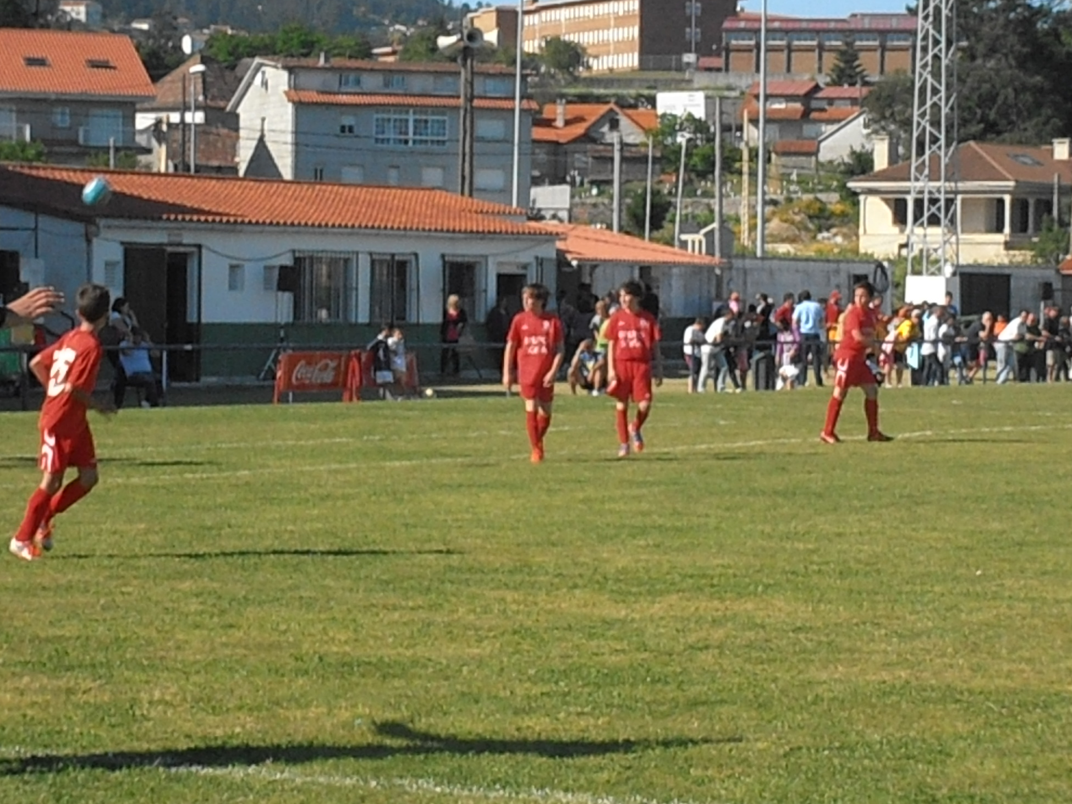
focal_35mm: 145
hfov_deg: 13.6
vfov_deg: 10.2
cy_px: 395
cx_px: 549
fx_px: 4491
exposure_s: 1/250
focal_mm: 24.39
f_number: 15
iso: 400
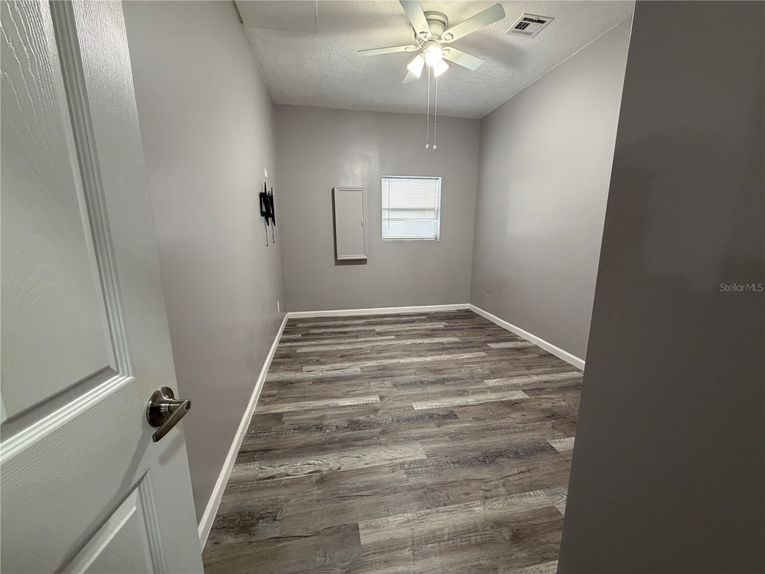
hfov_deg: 102.1
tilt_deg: -12.2
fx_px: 309
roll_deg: -0.3
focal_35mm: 14
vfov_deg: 85.7
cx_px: 382
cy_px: 287
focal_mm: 2.22
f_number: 2.2
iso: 320
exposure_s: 1/60
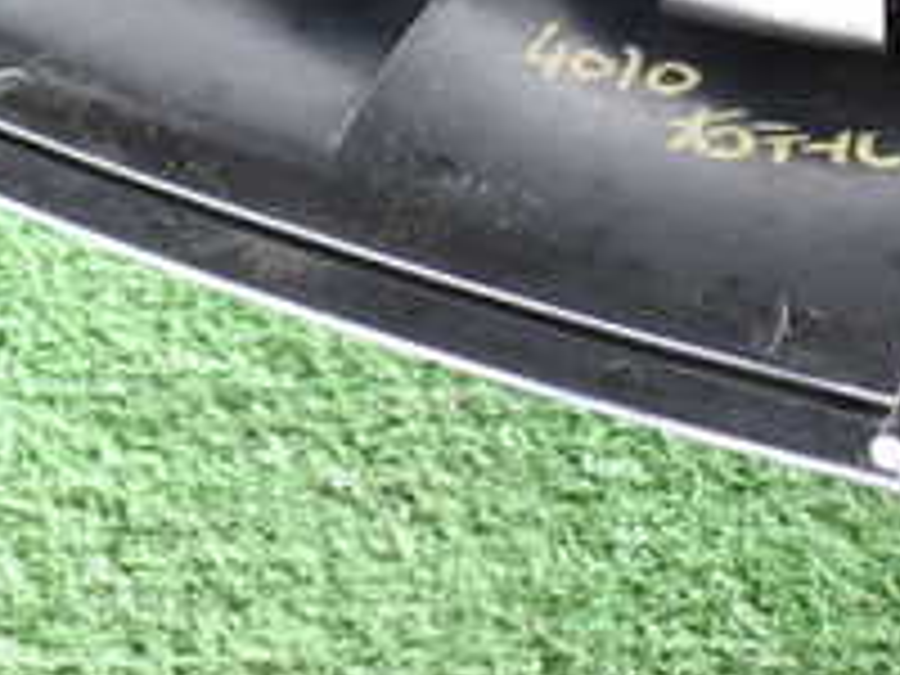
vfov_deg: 14.8
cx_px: 648
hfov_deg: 20.3
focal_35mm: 96
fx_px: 2496
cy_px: -158
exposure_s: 1/30
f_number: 2.4
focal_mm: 5.79
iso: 200
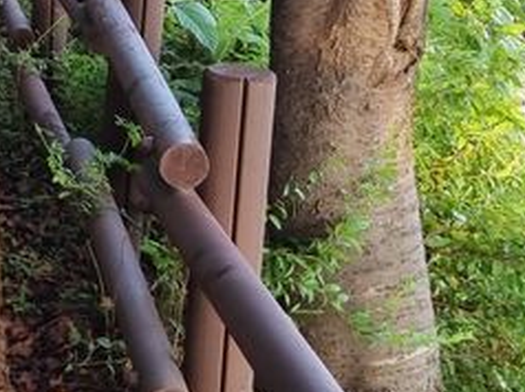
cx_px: -371
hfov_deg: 14.9
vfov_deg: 12.5
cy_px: 64
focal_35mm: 118
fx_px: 1788
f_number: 1.8
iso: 50
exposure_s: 1/120
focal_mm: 5.4
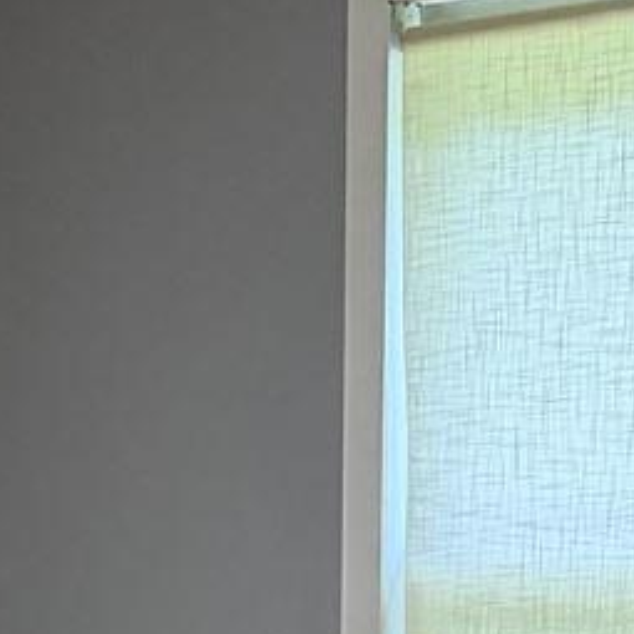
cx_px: -30
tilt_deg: -22.5
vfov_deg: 7.3
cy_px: 2300
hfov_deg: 9.0
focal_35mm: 192
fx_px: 3978
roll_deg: +1.5
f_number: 1.78
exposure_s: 1/60
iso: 200
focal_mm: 6.76
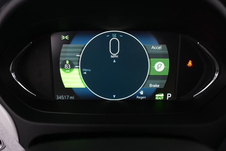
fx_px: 176
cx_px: 113
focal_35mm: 28
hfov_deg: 65.5
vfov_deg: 46.4
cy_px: 76
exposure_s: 1/100
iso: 5000
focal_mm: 28
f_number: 4.5
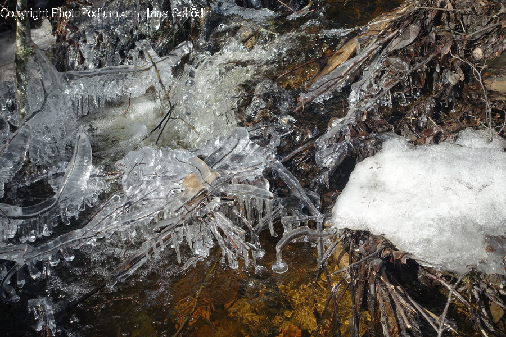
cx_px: 253
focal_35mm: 70
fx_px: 984
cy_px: 168
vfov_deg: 19.5
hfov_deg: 28.8
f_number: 4
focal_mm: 25.7
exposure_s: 1/640
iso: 125
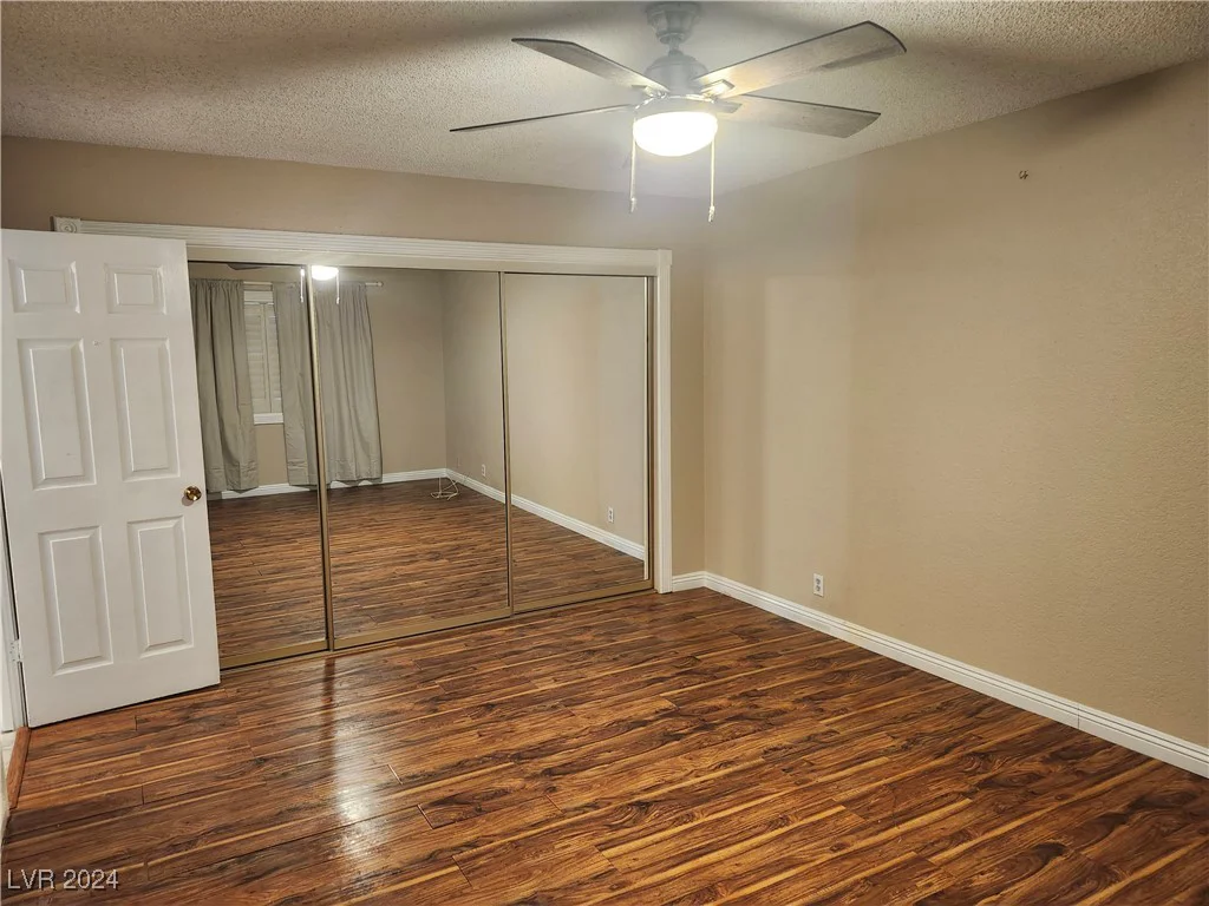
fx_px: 803
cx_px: 604
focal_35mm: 23
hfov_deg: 73.9
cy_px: 453
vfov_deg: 58.9
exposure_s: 1/40
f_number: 1.8
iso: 500
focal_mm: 5.54
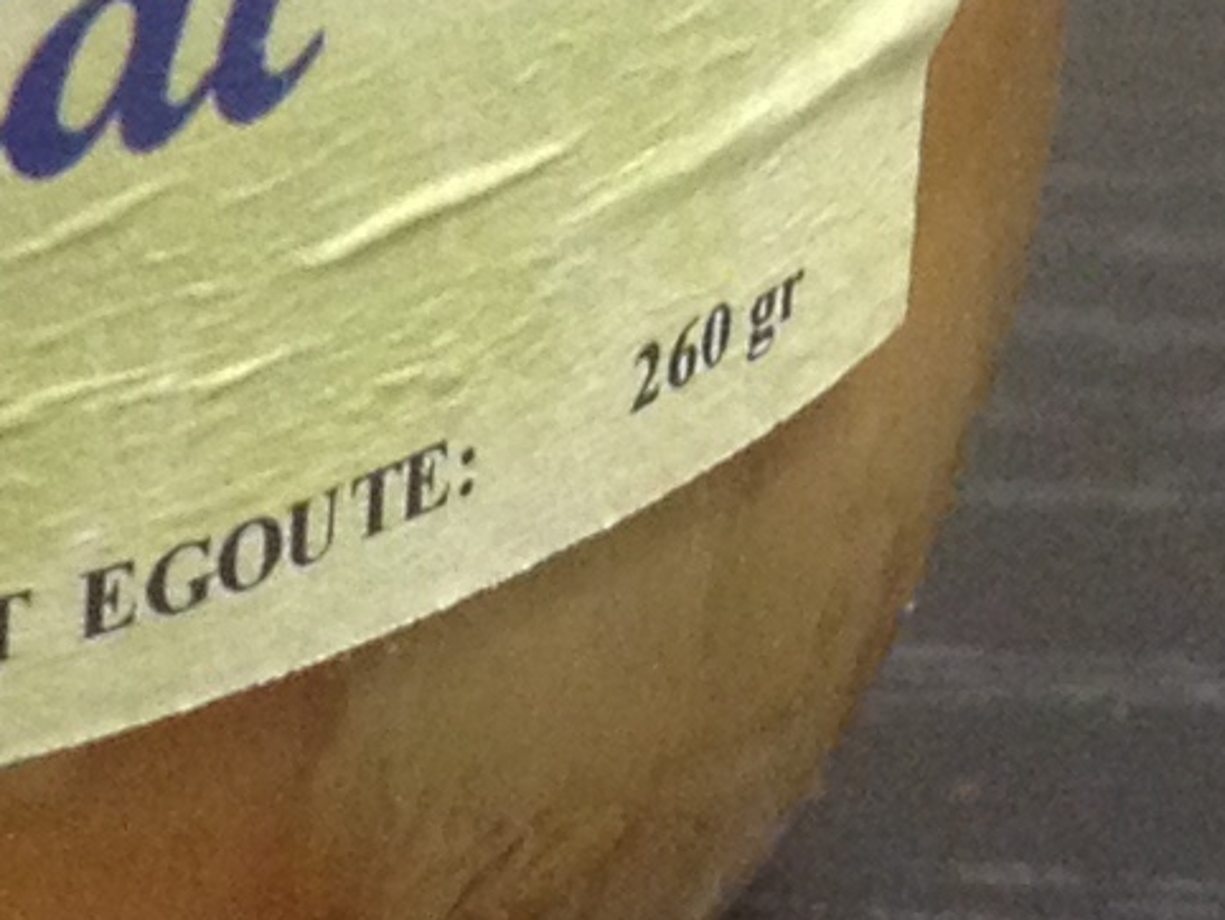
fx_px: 8391
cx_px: -628
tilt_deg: -23.5
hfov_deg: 8.2
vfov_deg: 6.2
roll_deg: -0.1
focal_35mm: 237
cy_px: -653
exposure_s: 1/20
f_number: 2.4
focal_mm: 4.28
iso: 160
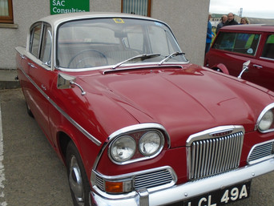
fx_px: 301
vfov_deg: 37.7
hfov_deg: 48.9
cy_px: 117
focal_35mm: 38
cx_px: 148
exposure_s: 1/640
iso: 100
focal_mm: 4.6
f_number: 3.2
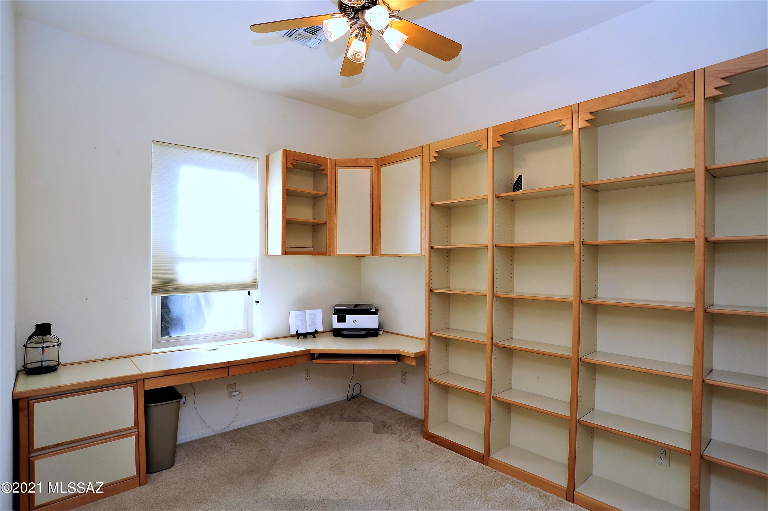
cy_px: 256
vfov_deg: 67.3
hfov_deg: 90.0
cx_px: 384
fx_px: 384
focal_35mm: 18
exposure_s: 1/40
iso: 640
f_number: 11
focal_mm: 18
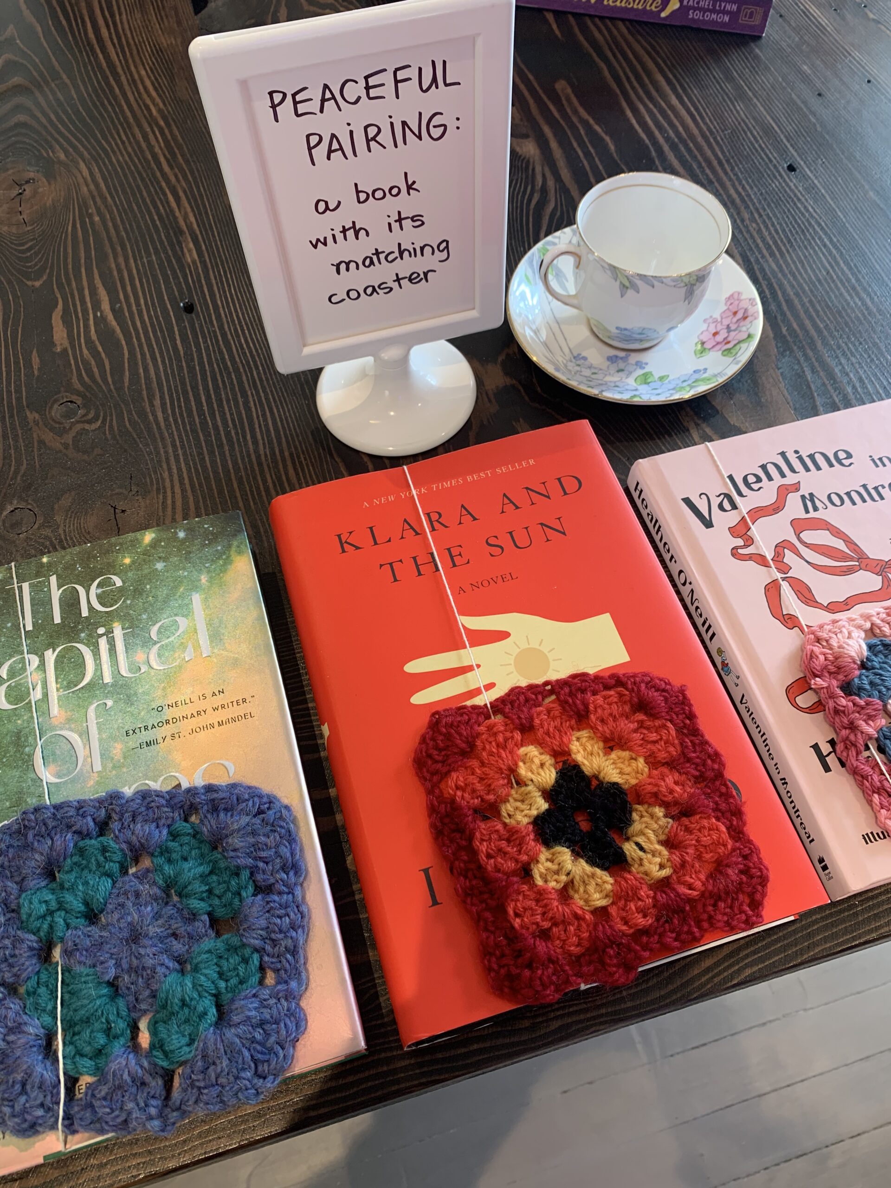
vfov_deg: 67.3
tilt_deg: -60.2
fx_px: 892
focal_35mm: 26
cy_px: 594
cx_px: 446
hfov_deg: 53.1
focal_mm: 4.25
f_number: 1.8
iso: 80
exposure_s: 1/60
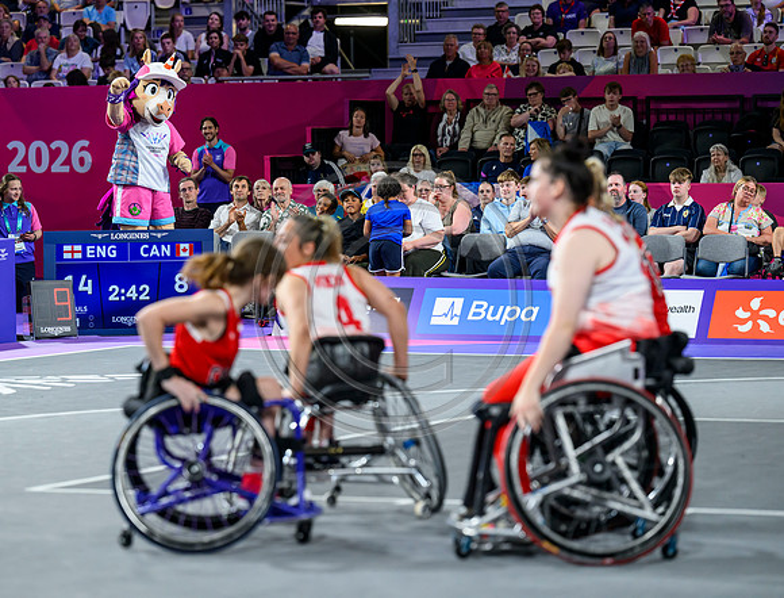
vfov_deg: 9.5
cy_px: 289
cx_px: 321
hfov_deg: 12.4
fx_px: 3601
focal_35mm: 158
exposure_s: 1/1600
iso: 2500
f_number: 3.2
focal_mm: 140
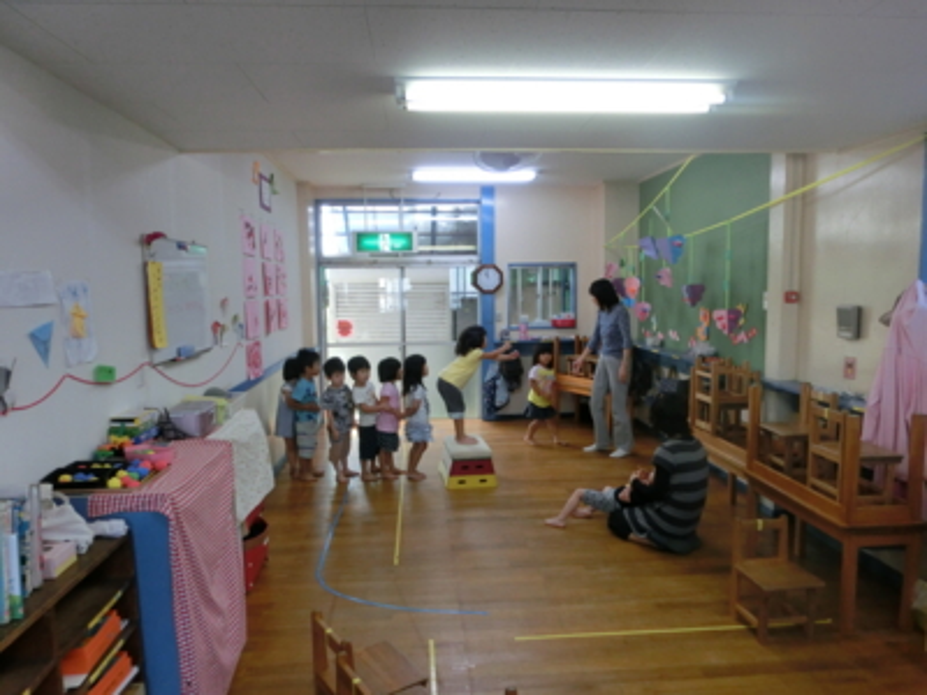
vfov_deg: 56.8
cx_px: 464
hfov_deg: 71.6
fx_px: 643
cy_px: 348
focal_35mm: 24
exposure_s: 1/125
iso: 200
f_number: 3
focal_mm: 4.24
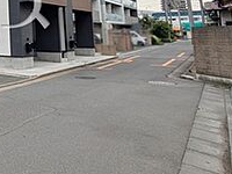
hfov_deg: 32.6
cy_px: 7
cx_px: -74
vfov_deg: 32.1
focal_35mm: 42
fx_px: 281
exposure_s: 1/796
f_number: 2.2
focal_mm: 1.83
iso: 51
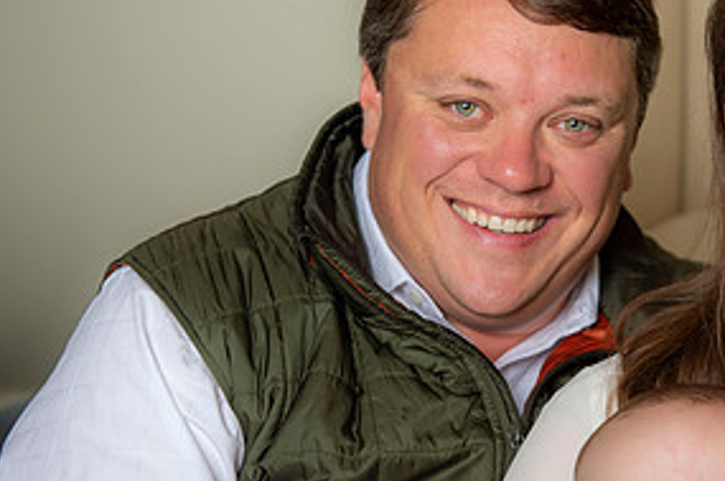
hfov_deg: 18.8
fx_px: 2131
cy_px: 328
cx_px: 715
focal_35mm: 106
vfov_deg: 12.9
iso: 200
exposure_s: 1/200
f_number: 4.5
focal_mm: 52
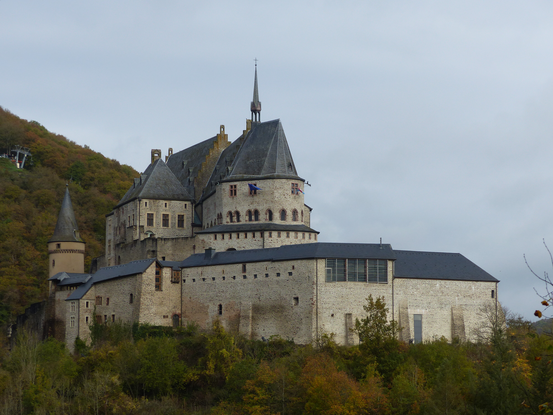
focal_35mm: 112
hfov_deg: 17.6
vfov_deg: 13.2
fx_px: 1789
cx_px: 276
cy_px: 208
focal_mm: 20.1
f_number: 4
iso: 100
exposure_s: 1/500
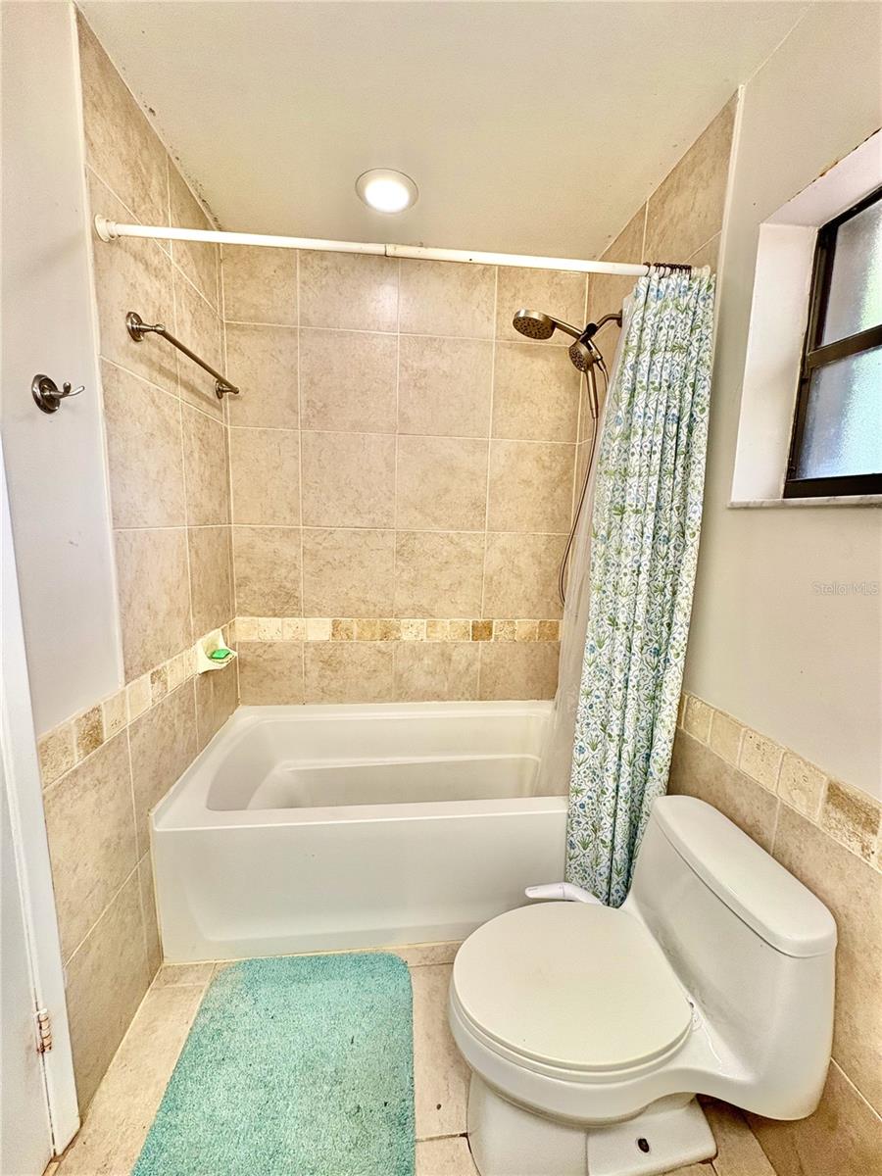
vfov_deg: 102.1
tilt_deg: -8.2
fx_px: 476
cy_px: 588
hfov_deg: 85.7
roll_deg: -1.9
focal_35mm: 14
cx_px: 441
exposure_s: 1/60
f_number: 2.2
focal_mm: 2.22
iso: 160
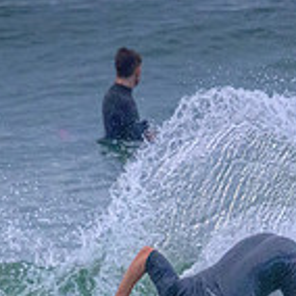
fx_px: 26798
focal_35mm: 2770
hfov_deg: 0.6
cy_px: 366
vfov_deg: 0.6
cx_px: 298
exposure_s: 1/2000
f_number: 11
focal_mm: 800
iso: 6400
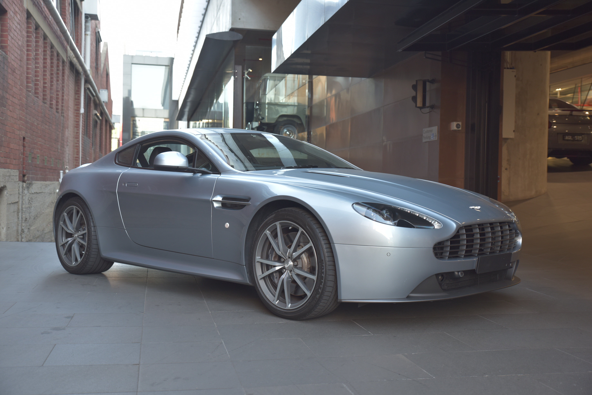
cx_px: 296
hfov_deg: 48.4
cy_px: 198
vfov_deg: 33.4
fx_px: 658
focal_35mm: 40
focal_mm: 40
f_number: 4
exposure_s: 1/50
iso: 250
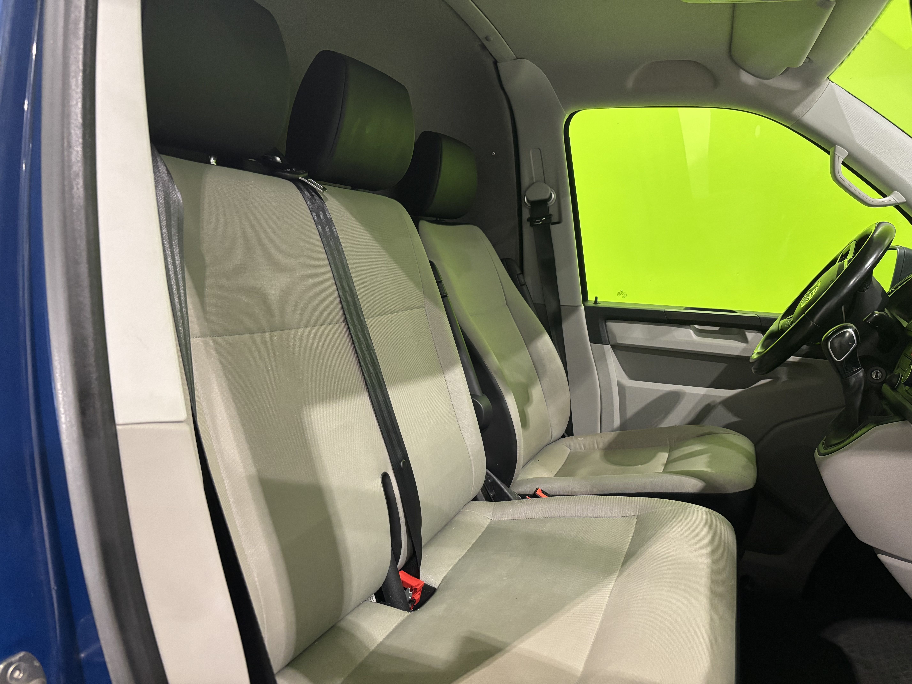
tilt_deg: -8.1
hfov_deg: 67.3
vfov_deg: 53.1
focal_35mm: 26
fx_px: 685
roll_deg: -0.4
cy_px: 342
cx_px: 456
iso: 500
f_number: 1.6
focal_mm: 5.96
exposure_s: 1/50
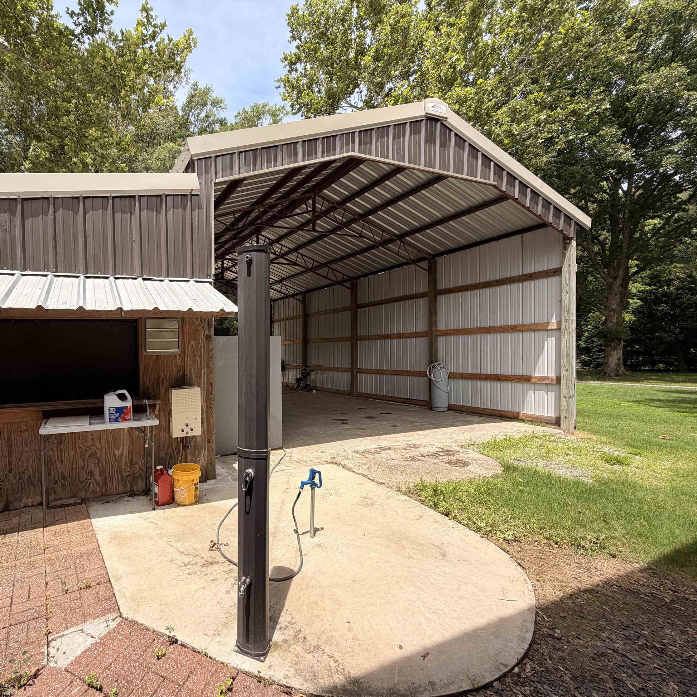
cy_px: 358
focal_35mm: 17
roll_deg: +0.6
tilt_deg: -0.6
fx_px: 387
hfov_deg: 80.8
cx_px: 225
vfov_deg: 84.0
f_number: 2.2
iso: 32
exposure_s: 1/770
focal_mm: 2.22
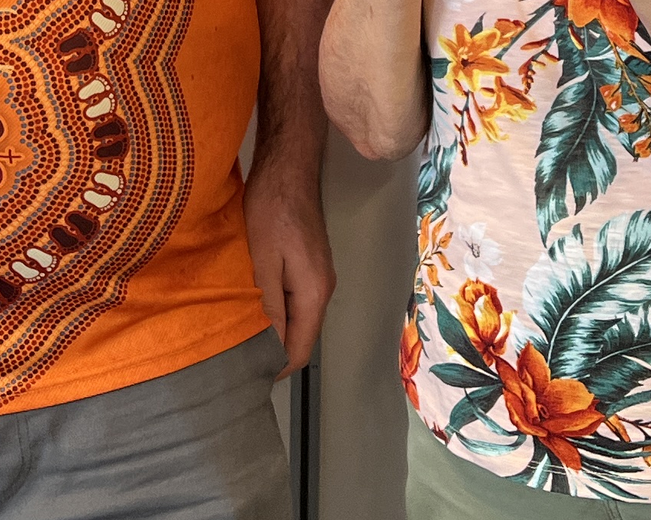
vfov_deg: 12.4
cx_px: 197
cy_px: -192
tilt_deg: -8.3
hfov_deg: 16.0
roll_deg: +0.1
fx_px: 2312
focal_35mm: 120
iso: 80
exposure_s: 1/100
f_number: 1.5
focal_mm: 5.7
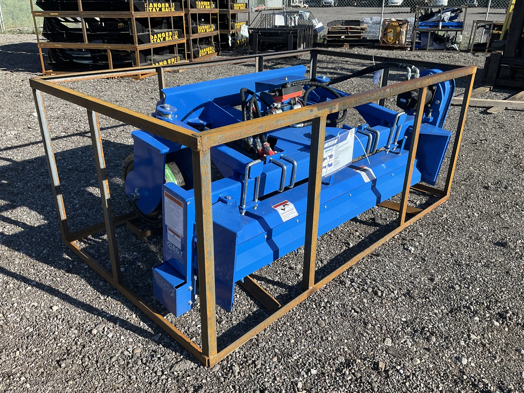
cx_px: 262
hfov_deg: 61.7
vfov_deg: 48.2
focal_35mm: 29
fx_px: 439
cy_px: 196
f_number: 1.8
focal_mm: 3
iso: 25
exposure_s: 1/842
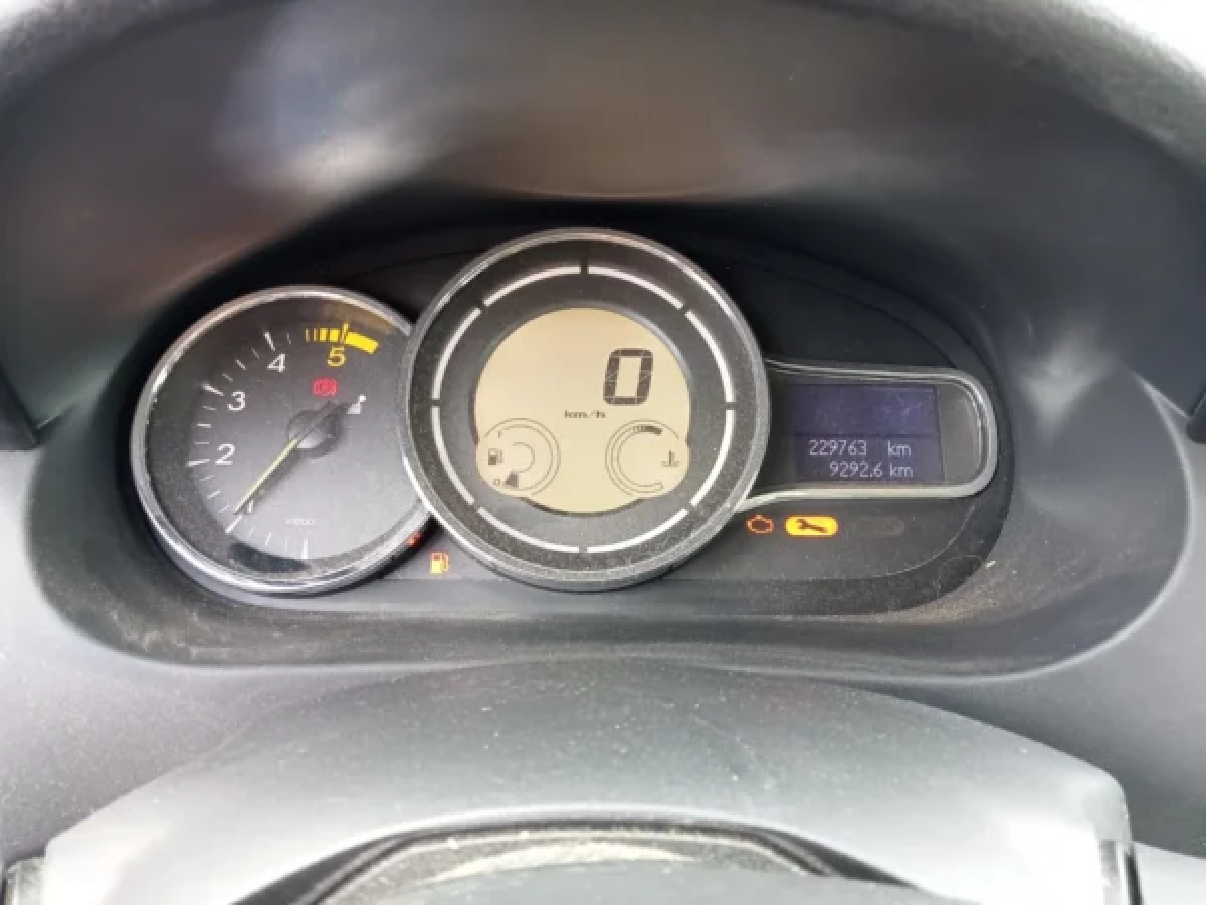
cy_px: 452
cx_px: 603
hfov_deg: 63.4
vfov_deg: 49.7
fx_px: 976
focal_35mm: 28
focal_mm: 3.46
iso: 239
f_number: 2.2
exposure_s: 1/33.3
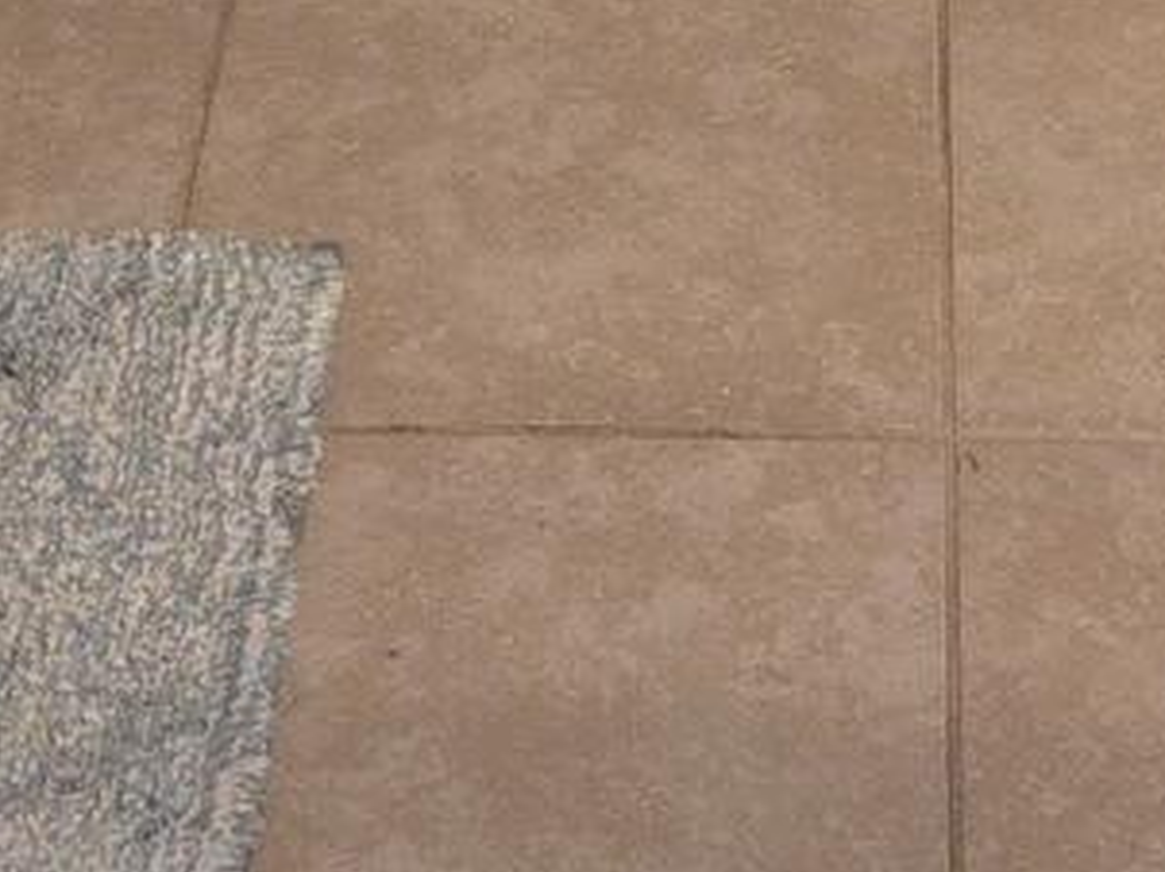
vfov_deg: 8.2
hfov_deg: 12.7
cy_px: -1686
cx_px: 729
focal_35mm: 156
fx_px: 5246
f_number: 1.8
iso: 125
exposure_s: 1/60
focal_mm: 5.4
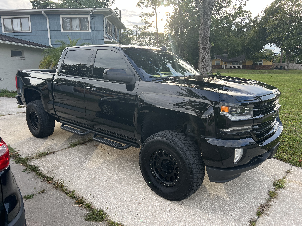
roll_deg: +0.1
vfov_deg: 53.1
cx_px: 151
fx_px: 227
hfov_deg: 67.3
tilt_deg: -12.2
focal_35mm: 26
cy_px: 113
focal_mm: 5.7
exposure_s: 1/293
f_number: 1.5
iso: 40
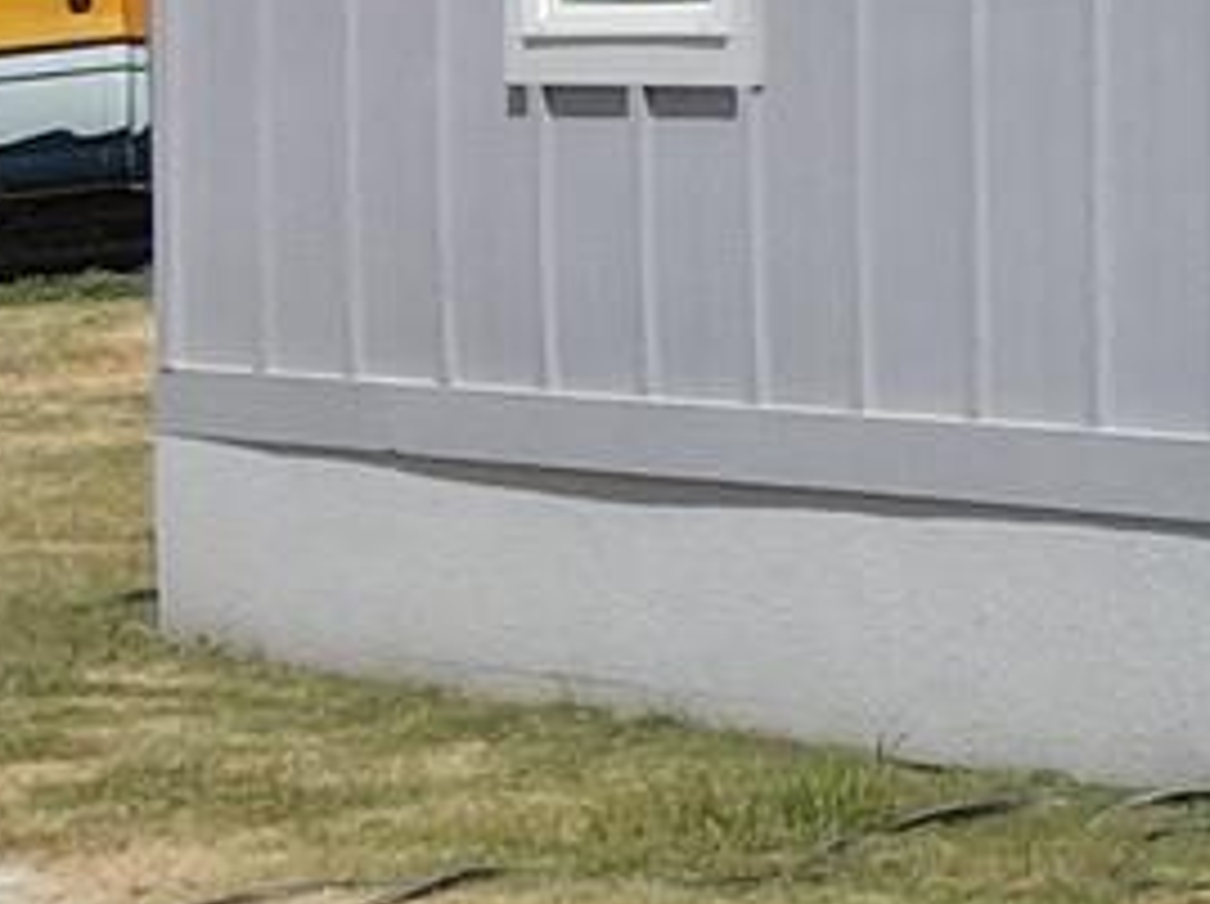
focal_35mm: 183
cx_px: 3742
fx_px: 6388
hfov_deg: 8.7
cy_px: -634
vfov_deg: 7.9
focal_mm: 4.5
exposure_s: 1/1000
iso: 100
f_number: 2.8
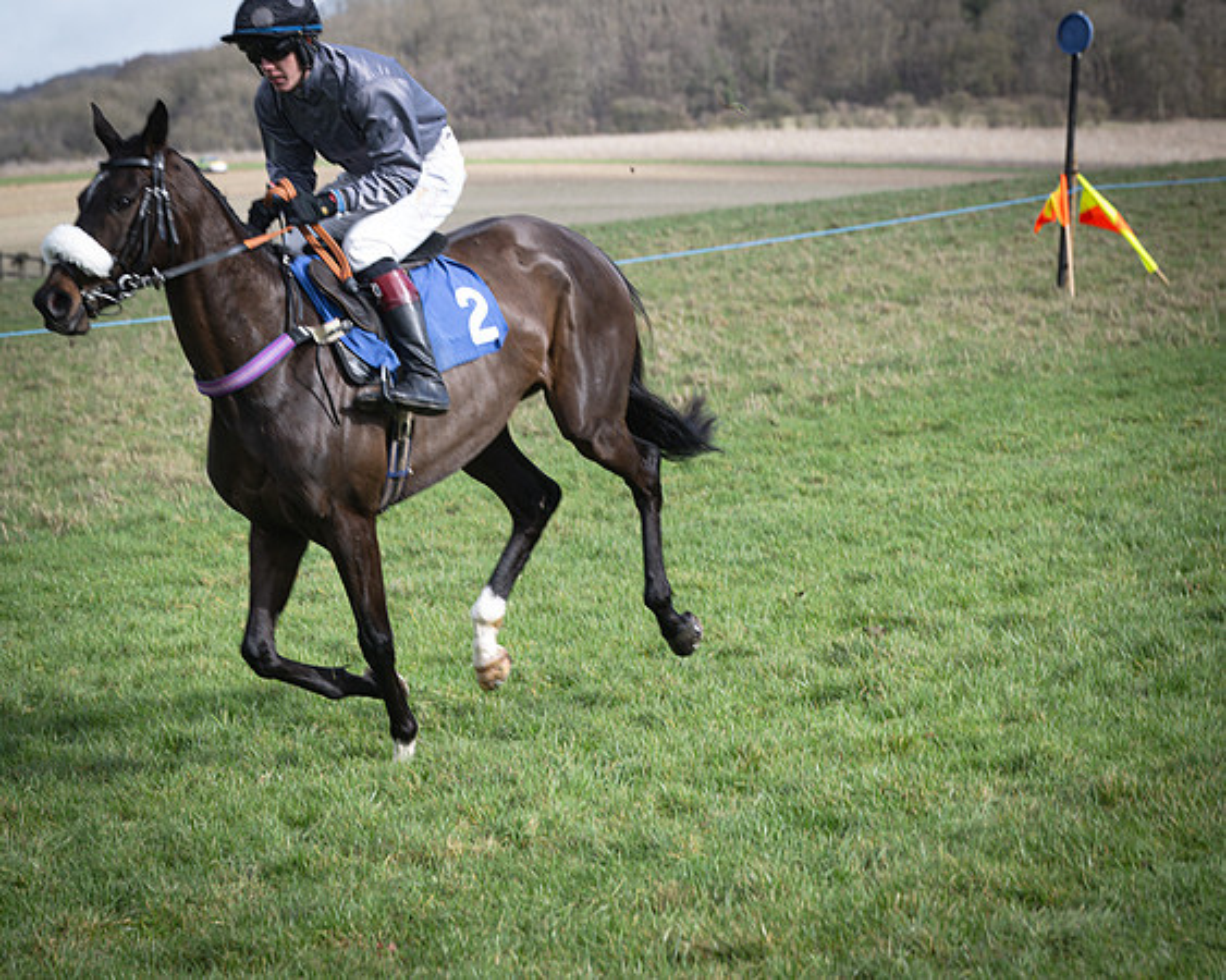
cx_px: 599
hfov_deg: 14.8
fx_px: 4704
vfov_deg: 11.9
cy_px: 425
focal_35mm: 130
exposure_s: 1/800
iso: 400
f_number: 5
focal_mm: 97
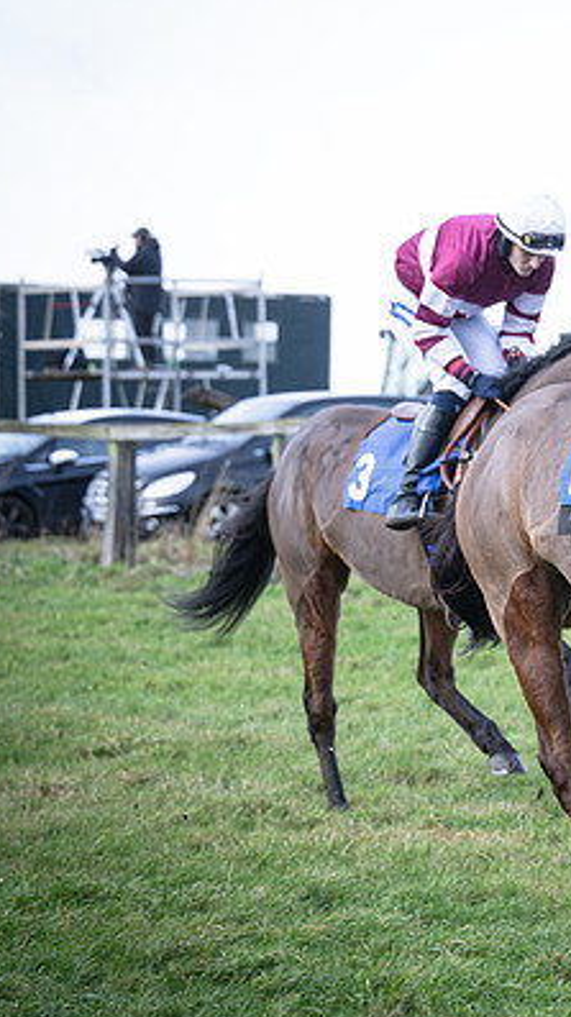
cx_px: 889
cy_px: 437
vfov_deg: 10.1
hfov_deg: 5.6
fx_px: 5766
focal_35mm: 214
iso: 400
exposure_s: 1/800
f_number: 4
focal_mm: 89
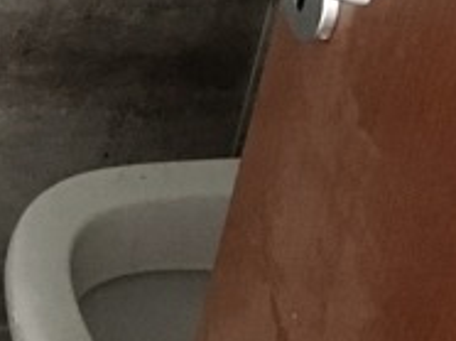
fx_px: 2105
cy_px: -110
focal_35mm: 160
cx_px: -461
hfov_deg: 11.2
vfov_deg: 9.1
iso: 250
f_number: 2.2
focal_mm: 4.15
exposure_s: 1/17
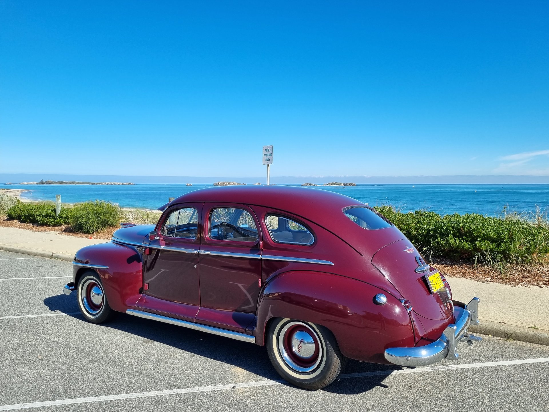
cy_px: 206
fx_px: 412
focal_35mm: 26
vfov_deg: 53.1
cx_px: 274
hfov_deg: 67.3
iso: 50
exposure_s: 1/2488
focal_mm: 5.4
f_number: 1.8
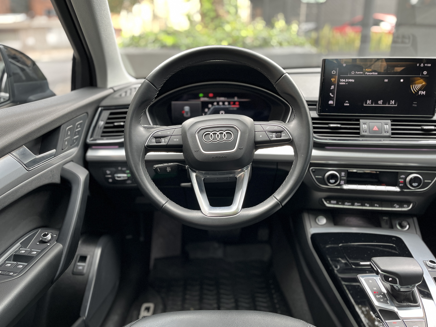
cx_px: 217
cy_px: 163
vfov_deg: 51.4
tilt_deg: -20.0
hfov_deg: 65.3
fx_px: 340
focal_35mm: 27
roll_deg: -0.2
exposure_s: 1/53
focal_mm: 5.1
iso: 160
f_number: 1.6
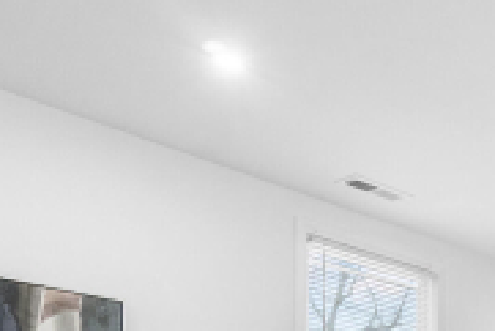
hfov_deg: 27.0
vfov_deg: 19.0
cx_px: 648
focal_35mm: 62
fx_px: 853
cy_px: 512
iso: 400
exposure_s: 1/13
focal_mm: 10
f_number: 8
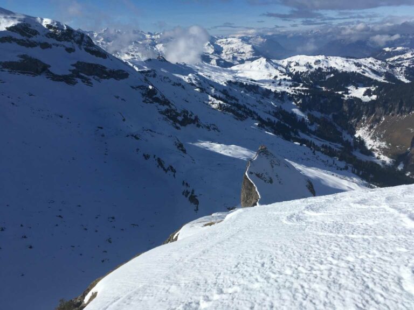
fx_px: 347
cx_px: 207
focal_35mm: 29
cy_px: 155
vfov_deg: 48.2
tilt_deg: -20.7
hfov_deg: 61.7
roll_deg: +0.3
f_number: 2.2
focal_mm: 4.15
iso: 25
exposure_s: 1/4525
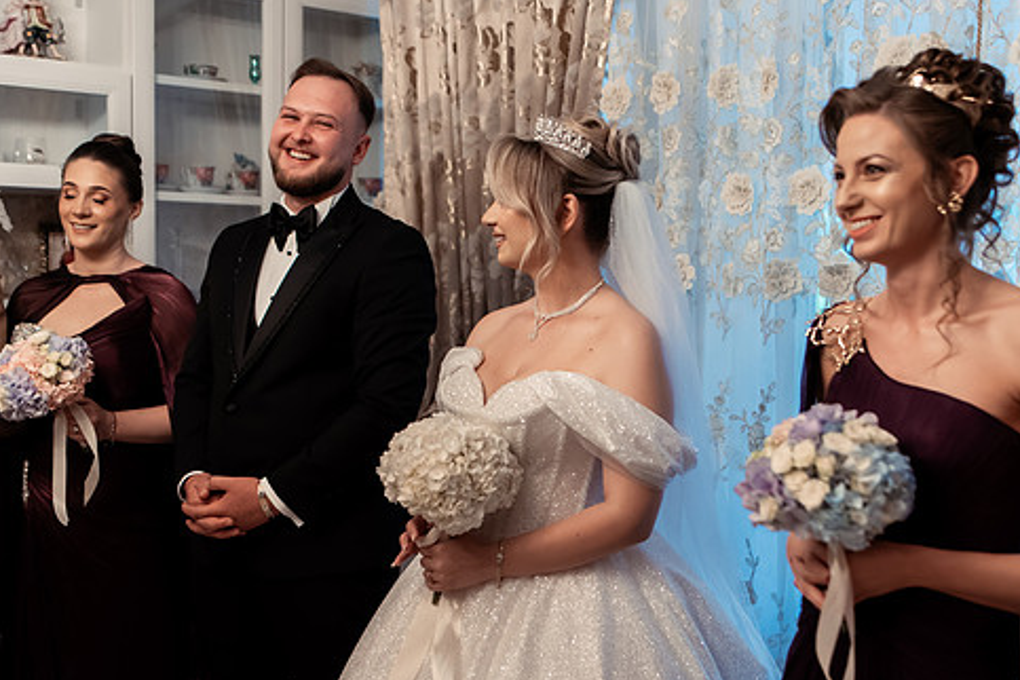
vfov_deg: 31.9
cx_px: 539
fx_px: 1190
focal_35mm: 42
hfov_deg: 46.4
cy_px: 354
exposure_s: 1/250
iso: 1600
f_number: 2.5
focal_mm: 35
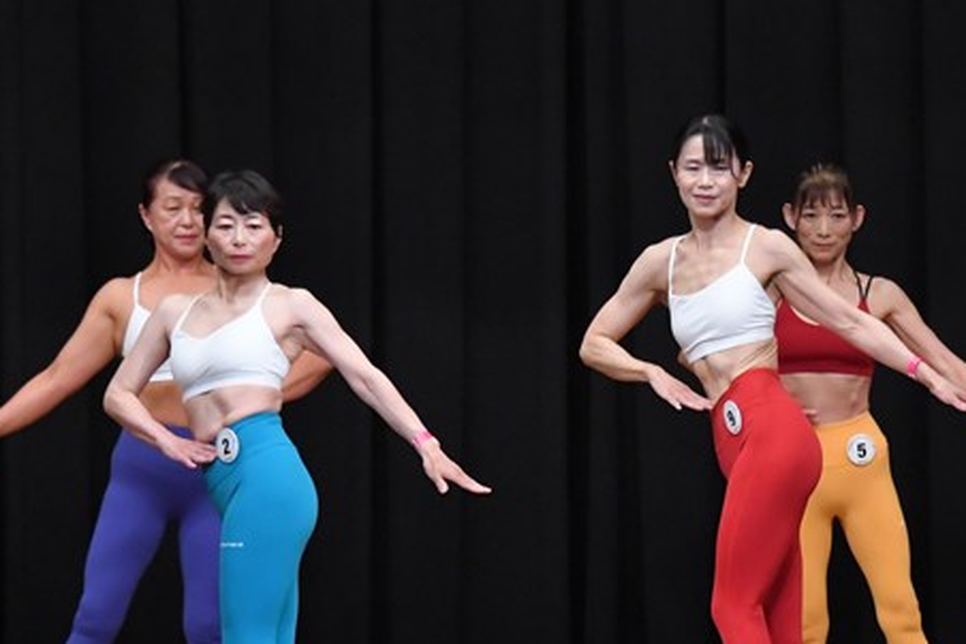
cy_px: 481
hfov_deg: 6.6
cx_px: 728
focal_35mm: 314
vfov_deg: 4.4
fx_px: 8422
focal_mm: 122
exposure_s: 1/400
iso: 5000
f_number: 5.6
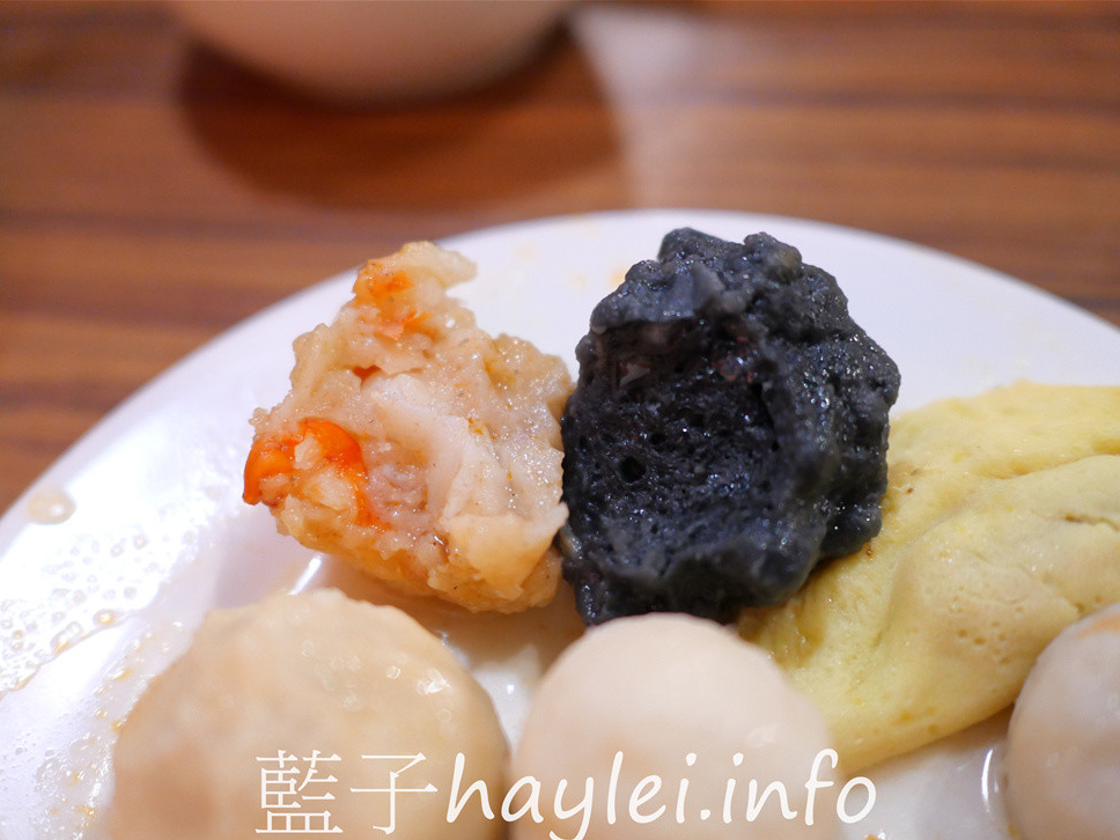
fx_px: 1003
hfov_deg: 58.3
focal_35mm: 31
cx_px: 576
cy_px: 433
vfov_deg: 45.4
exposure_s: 1/60
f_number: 1.7
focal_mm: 15
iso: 2000
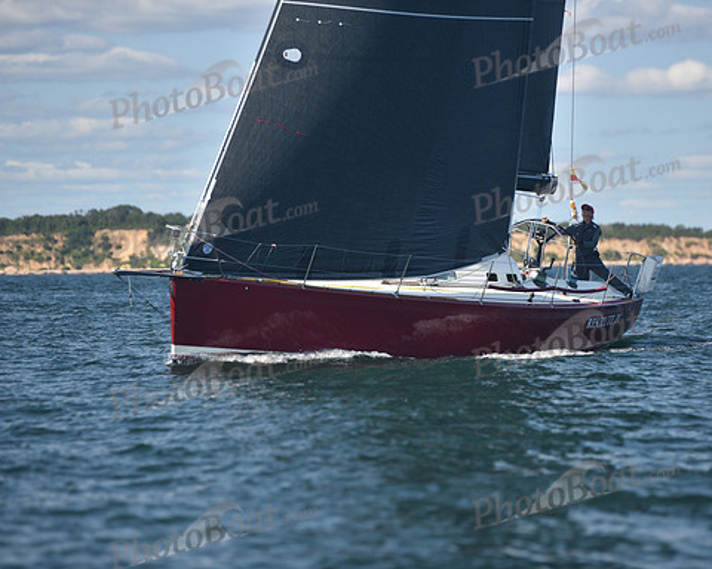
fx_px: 4783
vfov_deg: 6.8
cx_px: 396
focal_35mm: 227
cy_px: 284
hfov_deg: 8.5
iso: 250
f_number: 2.8
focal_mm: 200
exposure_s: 1/1600
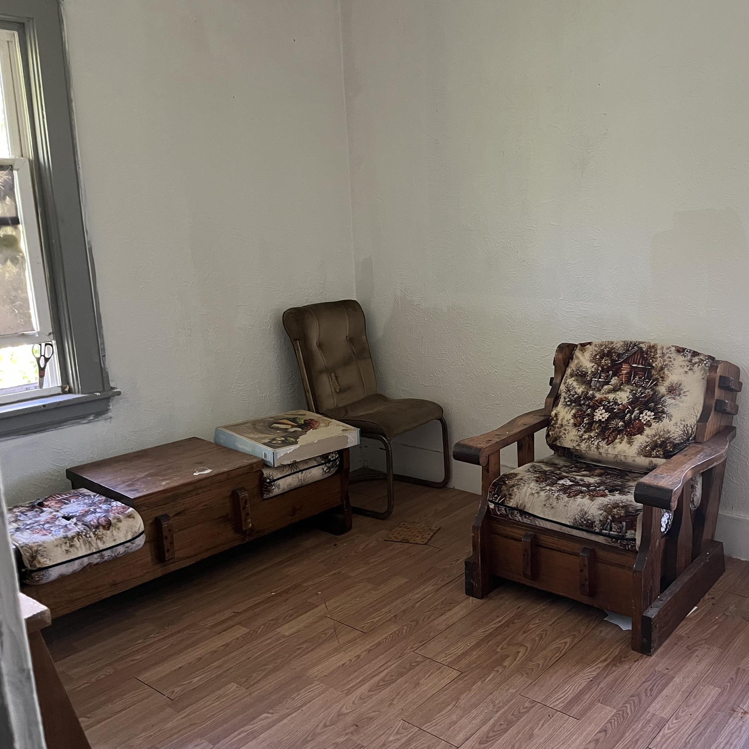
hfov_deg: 49.9
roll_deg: +0.3
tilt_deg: -12.5
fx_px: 783
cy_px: 381
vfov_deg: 51.1
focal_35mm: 32
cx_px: 519
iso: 400
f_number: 1.6
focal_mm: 5.1
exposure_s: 1/60
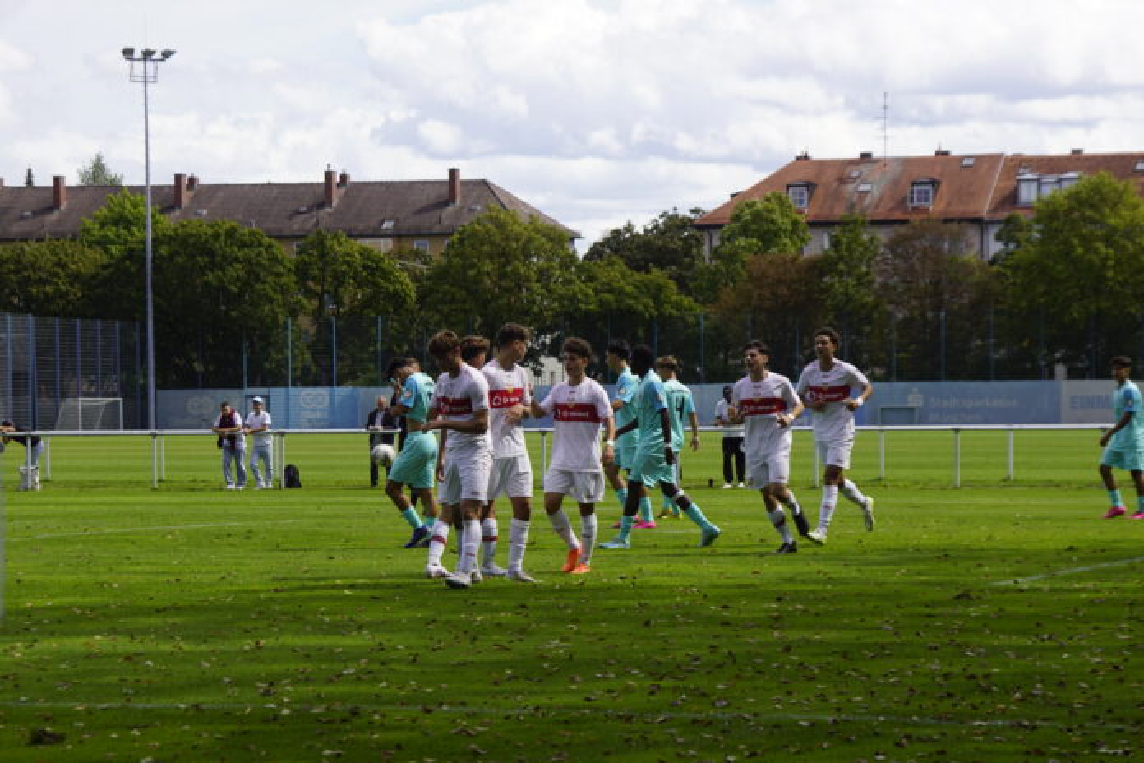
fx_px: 4290
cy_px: 382
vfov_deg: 10.2
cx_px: 572
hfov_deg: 15.2
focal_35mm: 135
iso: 100
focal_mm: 90
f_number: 7.1
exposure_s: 1/200
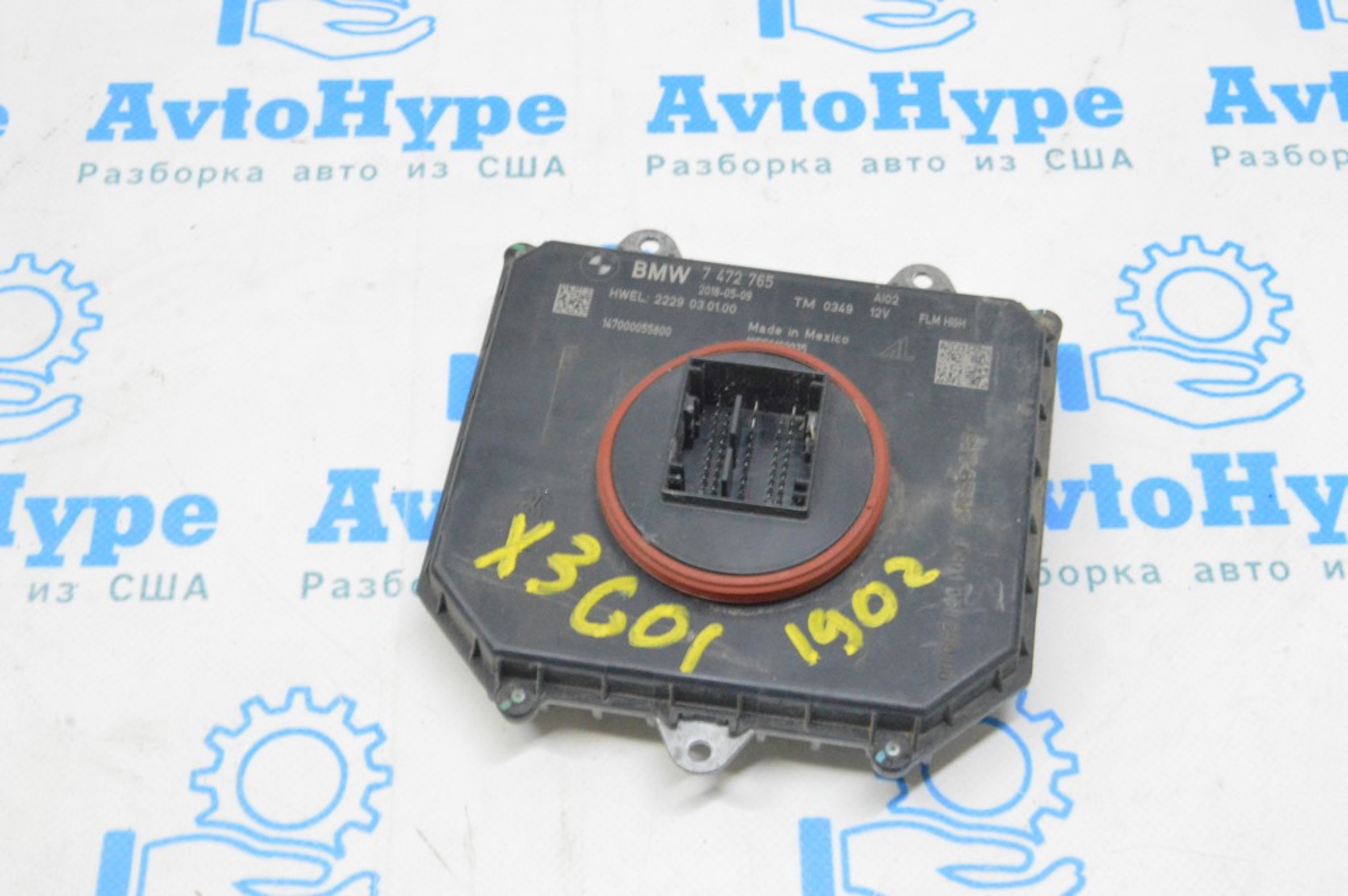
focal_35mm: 57
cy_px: 448
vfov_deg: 23.7
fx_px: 2133
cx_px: 674
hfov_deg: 35.1
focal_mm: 38
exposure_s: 1/15
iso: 6400
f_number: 20
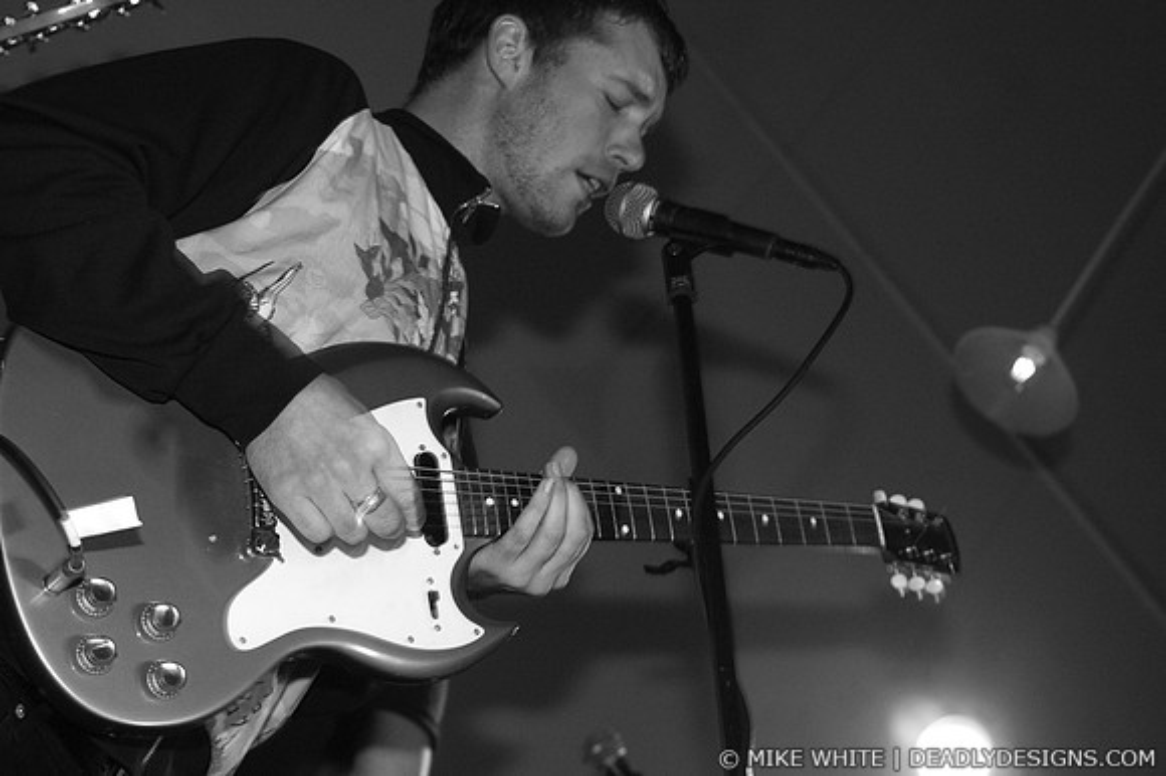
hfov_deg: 37.9
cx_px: 583
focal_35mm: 52
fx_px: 1699
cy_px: 388
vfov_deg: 25.7
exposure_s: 1/40
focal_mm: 35
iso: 800
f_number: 3.2
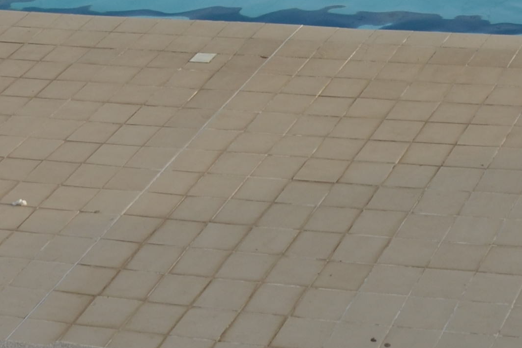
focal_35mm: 125
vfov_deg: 10.0
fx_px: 1812
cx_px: 322
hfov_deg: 16.4
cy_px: -392
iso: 200
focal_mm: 18
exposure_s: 1/250
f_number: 8
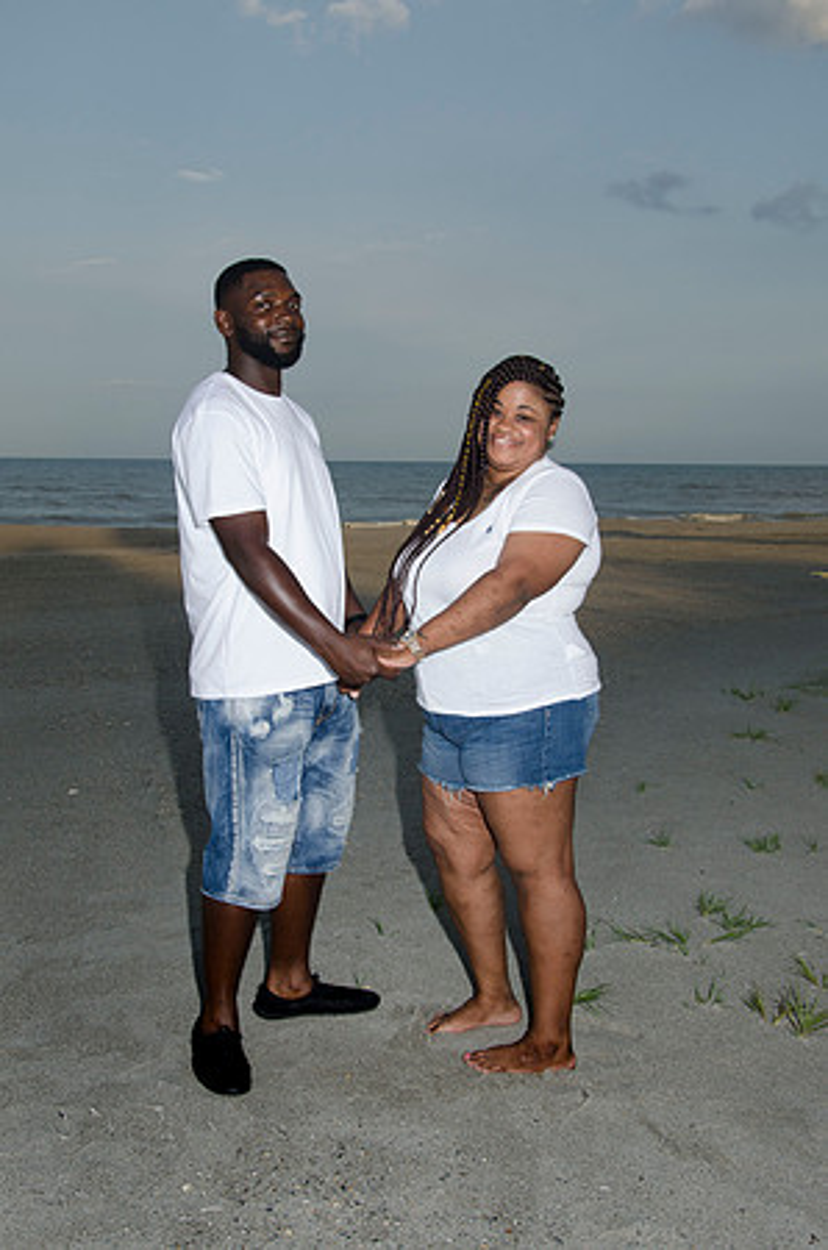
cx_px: 414
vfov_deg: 46.5
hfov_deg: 31.8
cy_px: 625
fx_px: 1456
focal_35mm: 42
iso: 100
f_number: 7.1
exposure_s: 1/250
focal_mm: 28
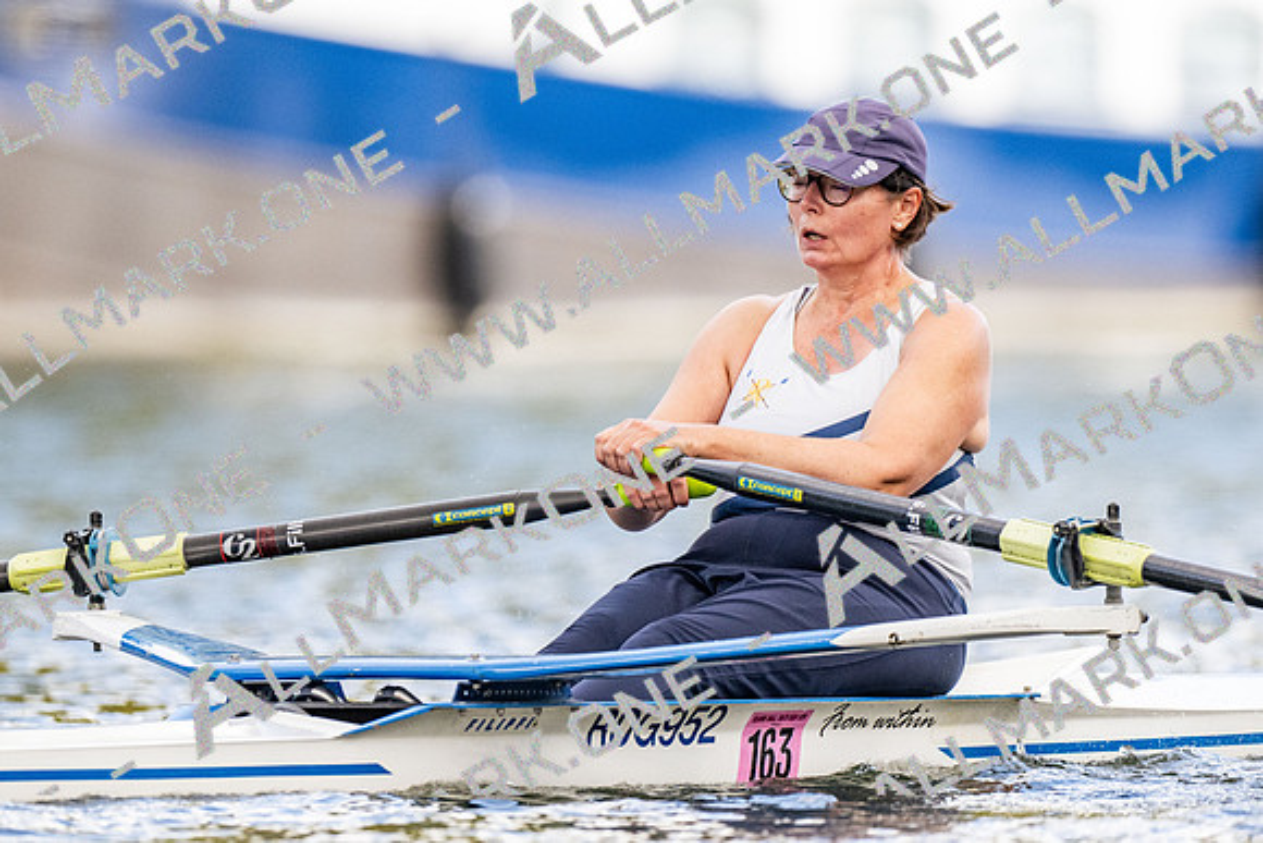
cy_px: 422
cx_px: 632
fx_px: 31597
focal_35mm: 900
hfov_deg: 2.3
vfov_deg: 1.5
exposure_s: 1/2500
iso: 900
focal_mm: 600
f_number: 4
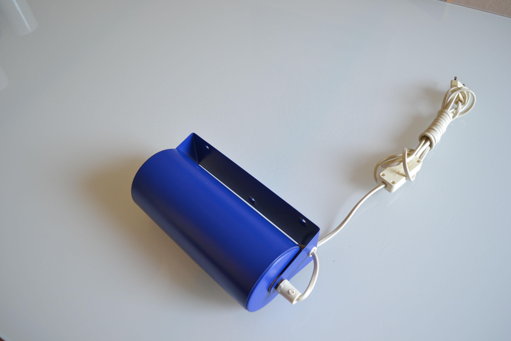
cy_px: 170
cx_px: 256
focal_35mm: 30
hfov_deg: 61.9
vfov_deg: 43.6
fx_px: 426
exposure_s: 1/80
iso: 400
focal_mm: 20
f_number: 4.5
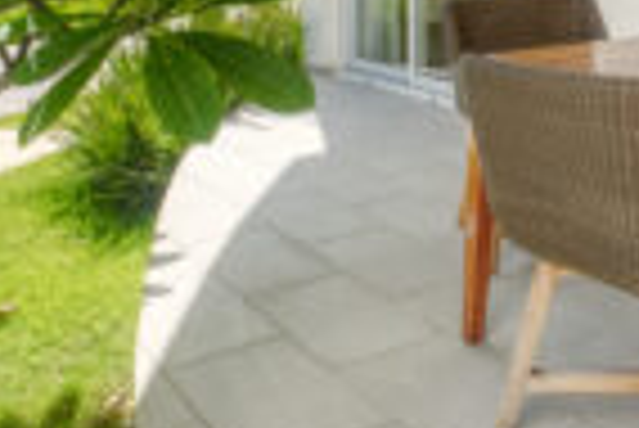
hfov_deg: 36.4
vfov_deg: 25.5
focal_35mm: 48
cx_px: 657
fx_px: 853
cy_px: -72
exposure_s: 1/200
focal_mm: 14
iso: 640
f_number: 16
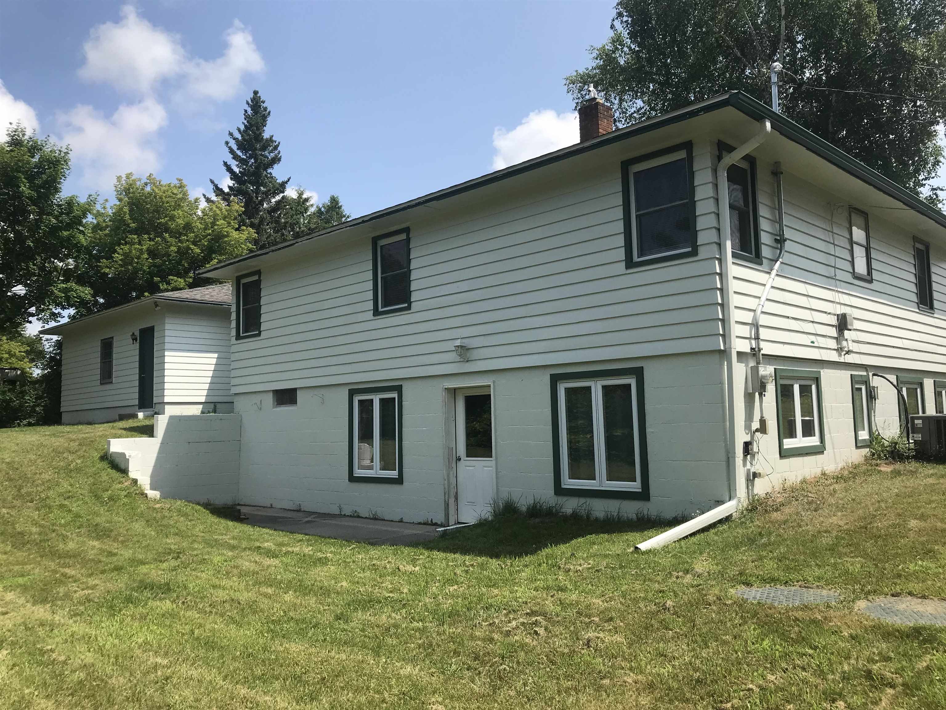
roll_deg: +1.2
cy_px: 355
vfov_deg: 49.7
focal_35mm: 28
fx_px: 765
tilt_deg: +6.4
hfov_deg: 63.4
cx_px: 473
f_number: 1.8
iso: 20
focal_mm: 3.99
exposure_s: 1/2336
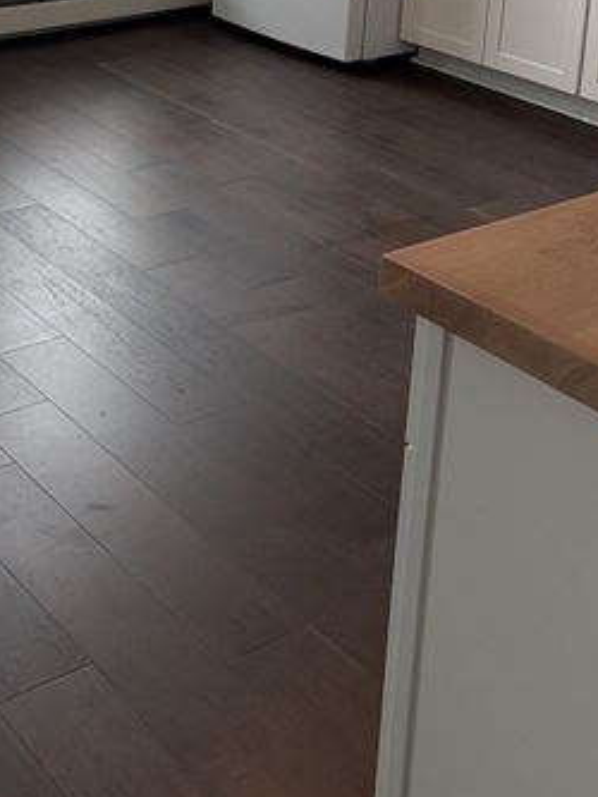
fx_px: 1381
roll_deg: -1.2
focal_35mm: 60
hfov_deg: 23.9
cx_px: 93
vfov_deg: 30.2
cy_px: 22
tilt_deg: -14.3
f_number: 1.6
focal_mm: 5.96
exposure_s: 1/208
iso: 125
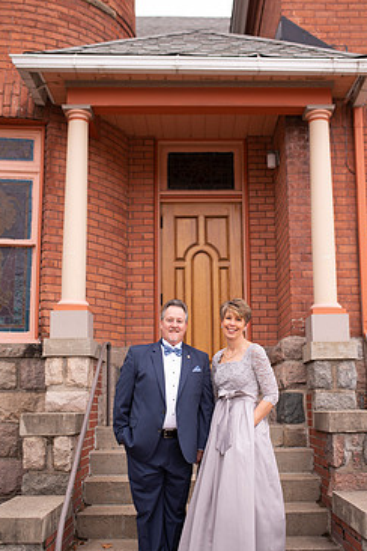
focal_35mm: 43
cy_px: 295
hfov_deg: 31.2
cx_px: 203
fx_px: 657
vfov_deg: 45.4
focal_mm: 35
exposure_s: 1/200
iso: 100
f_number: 2.2
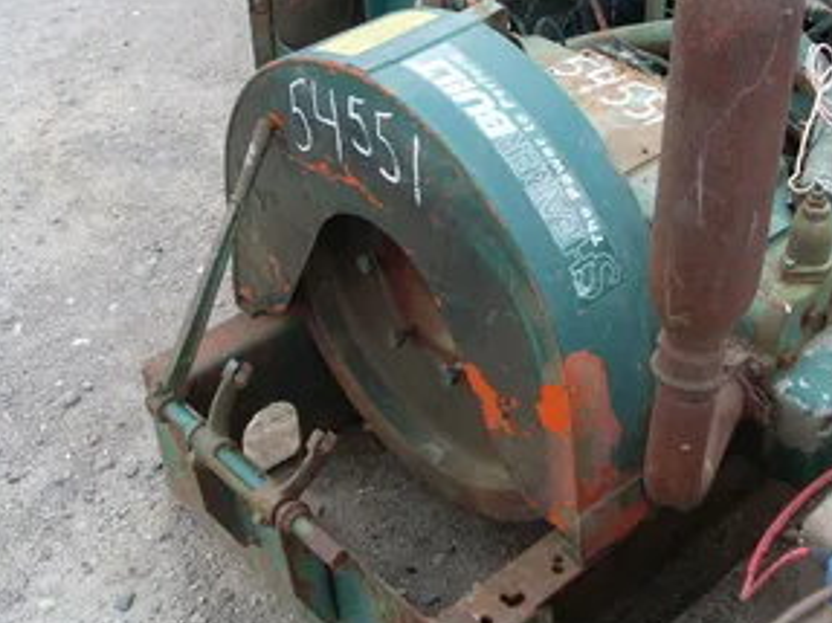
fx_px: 1273
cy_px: 217
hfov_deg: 35.9
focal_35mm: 53
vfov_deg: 27.4
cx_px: 545
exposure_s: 1/250
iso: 80
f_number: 3
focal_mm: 6.3
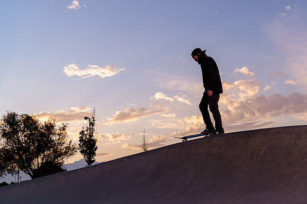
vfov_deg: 36.9
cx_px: 220
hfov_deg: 51.5
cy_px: 100
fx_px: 306
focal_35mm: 36
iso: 400
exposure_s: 1/500
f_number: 5
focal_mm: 24
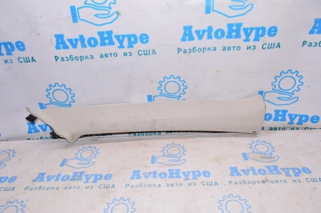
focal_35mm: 27
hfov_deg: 67.4
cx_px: 160
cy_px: 106
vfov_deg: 47.8
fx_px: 240
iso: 1600
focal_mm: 18
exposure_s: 1/160
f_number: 8
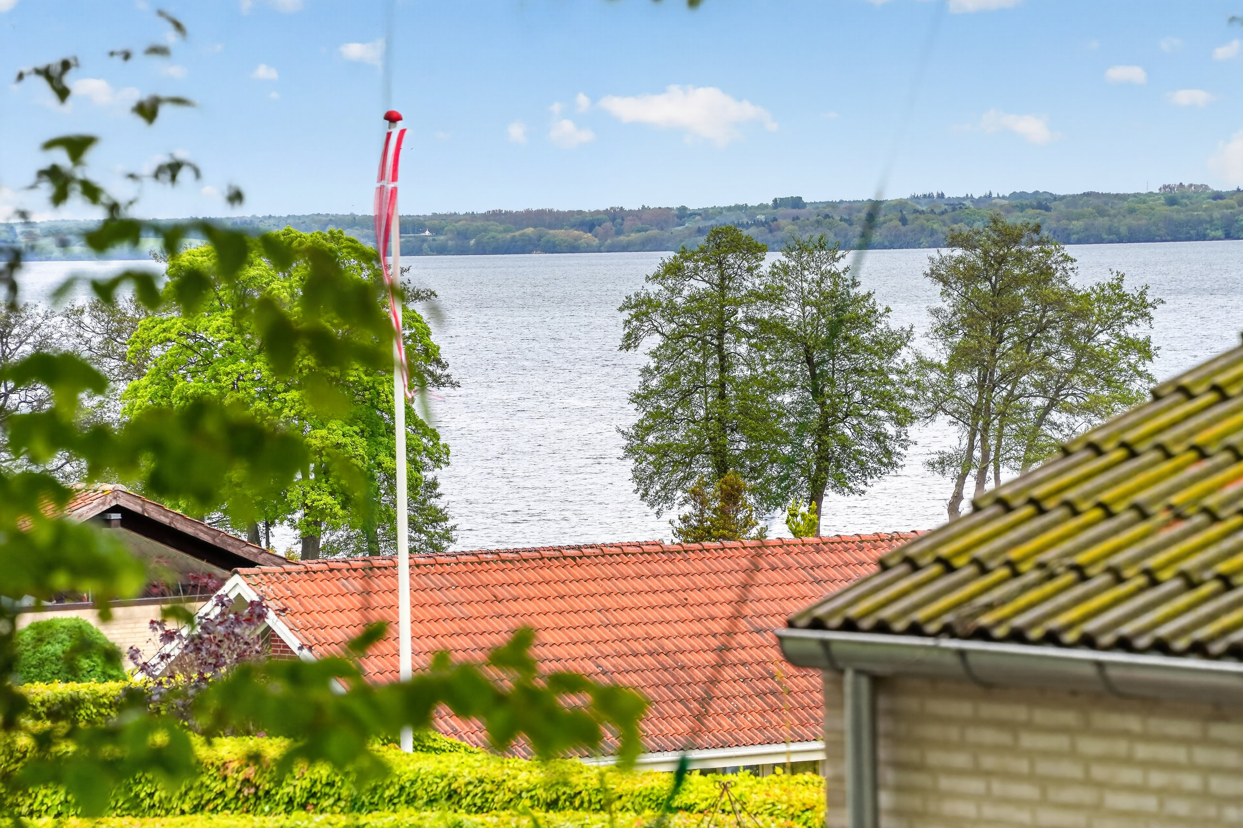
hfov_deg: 10.3
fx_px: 6904
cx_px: 622
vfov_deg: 6.9
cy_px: 414
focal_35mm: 200
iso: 400
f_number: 8
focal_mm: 200
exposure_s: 1/200
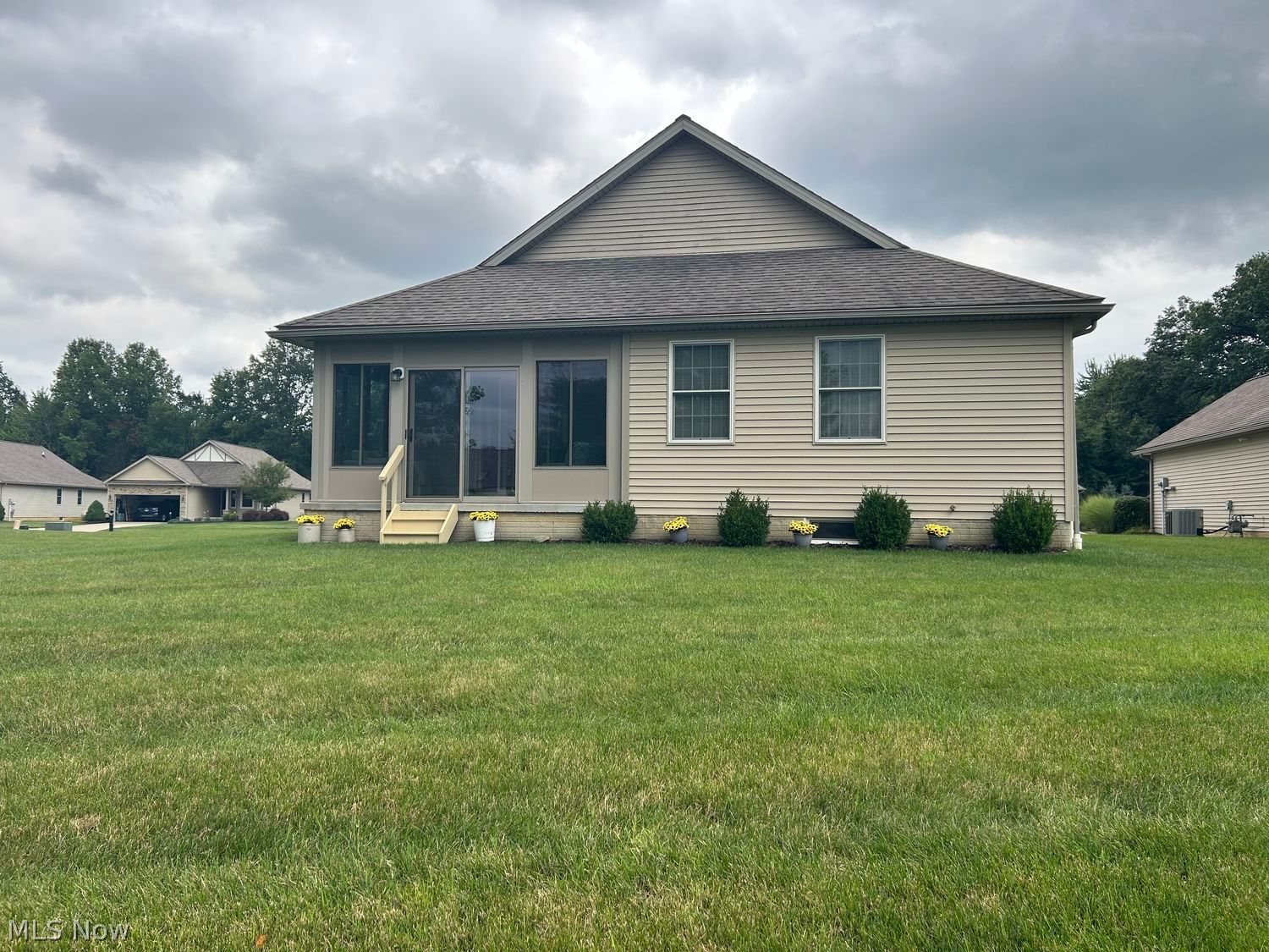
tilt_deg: +2.6
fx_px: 953
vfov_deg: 53.1
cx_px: 634
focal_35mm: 26
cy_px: 476
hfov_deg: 67.3
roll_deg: +0.4
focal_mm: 5.7
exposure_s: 1/1972
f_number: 1.5
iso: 50
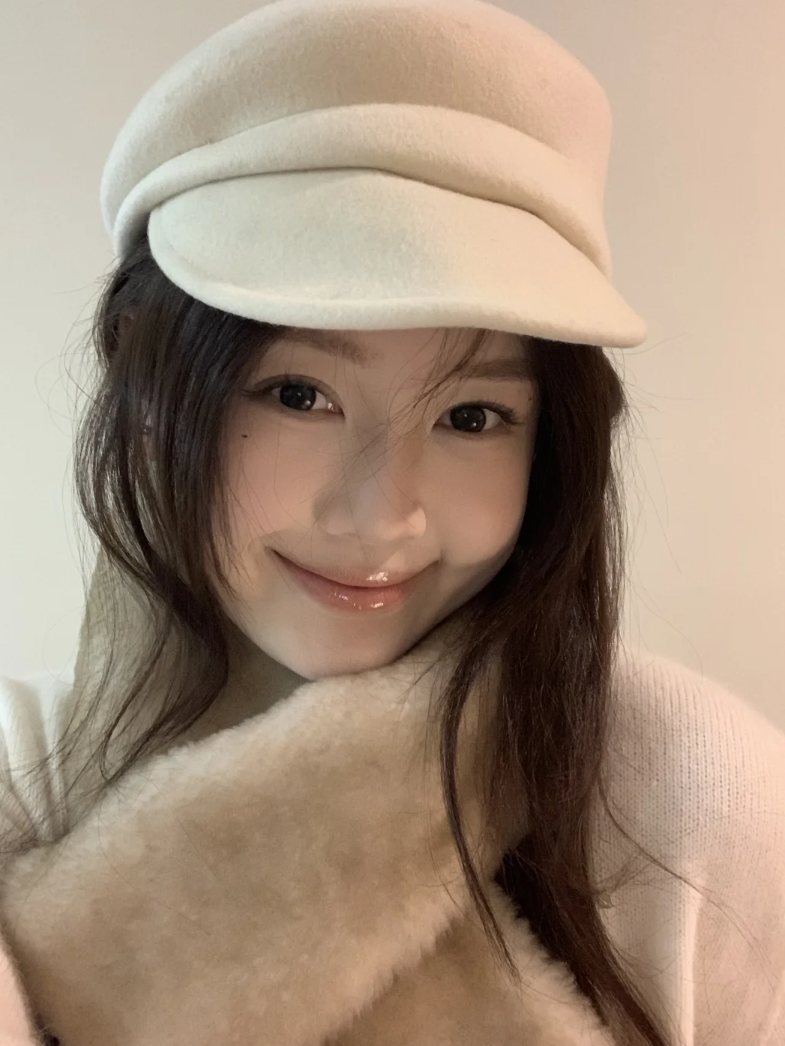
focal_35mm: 33
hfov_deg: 42.9
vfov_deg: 55.3
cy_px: 512
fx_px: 998
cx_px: 382
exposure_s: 1/20
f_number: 2.2
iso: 640
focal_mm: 2.87
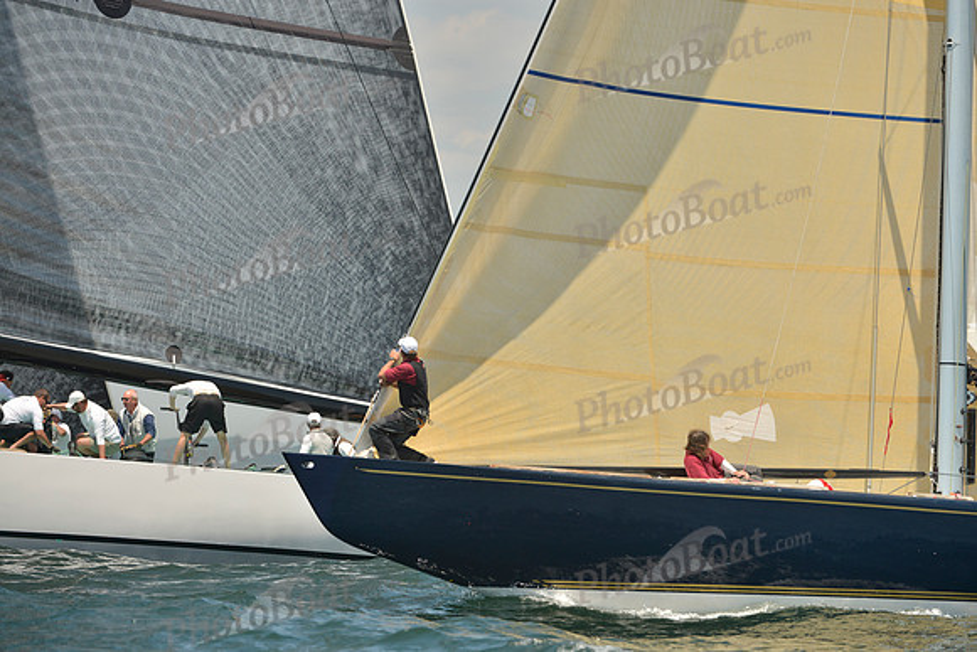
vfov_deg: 4.9
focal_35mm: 280
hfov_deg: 7.4
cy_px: 326
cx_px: 488
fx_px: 7600
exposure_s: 1/1250
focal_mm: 280
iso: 280
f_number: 6.3
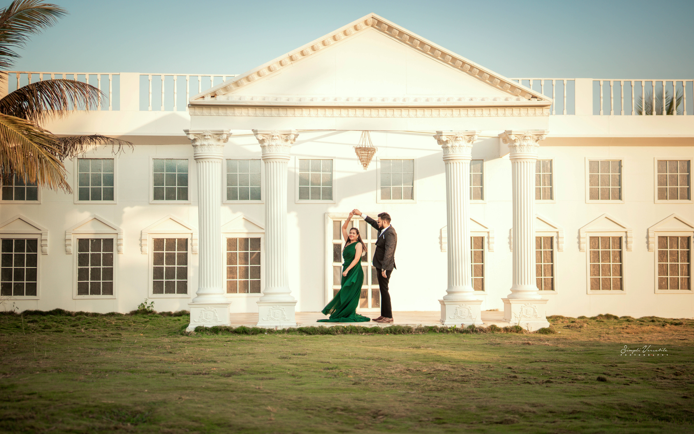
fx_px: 965
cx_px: 347
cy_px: 207
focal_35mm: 51
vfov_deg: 25.3
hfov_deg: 39.6
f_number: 1.4
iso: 250
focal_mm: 50
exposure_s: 1/2500
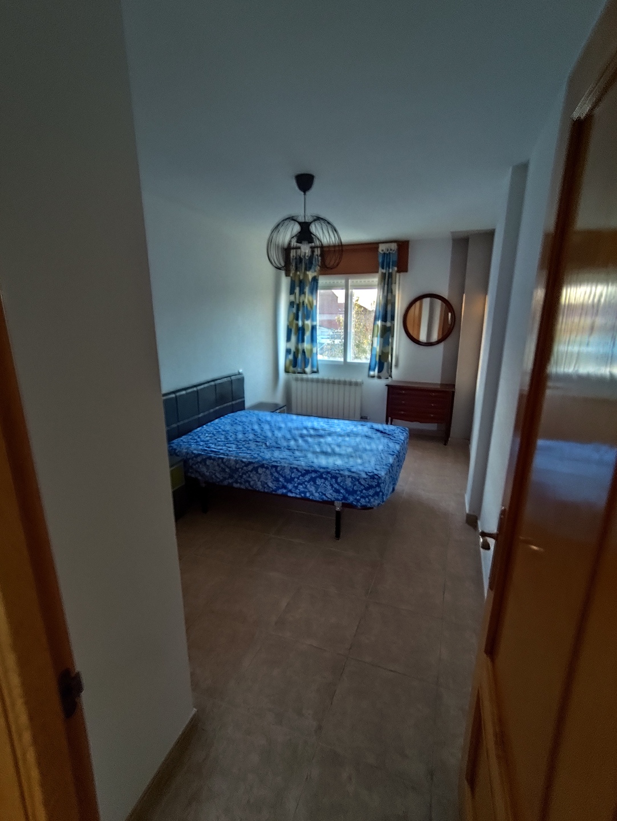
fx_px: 380
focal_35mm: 16
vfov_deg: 94.5
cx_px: 308
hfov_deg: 78.2
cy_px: 410
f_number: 2.2
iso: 400
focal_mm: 1.65
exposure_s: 1/20
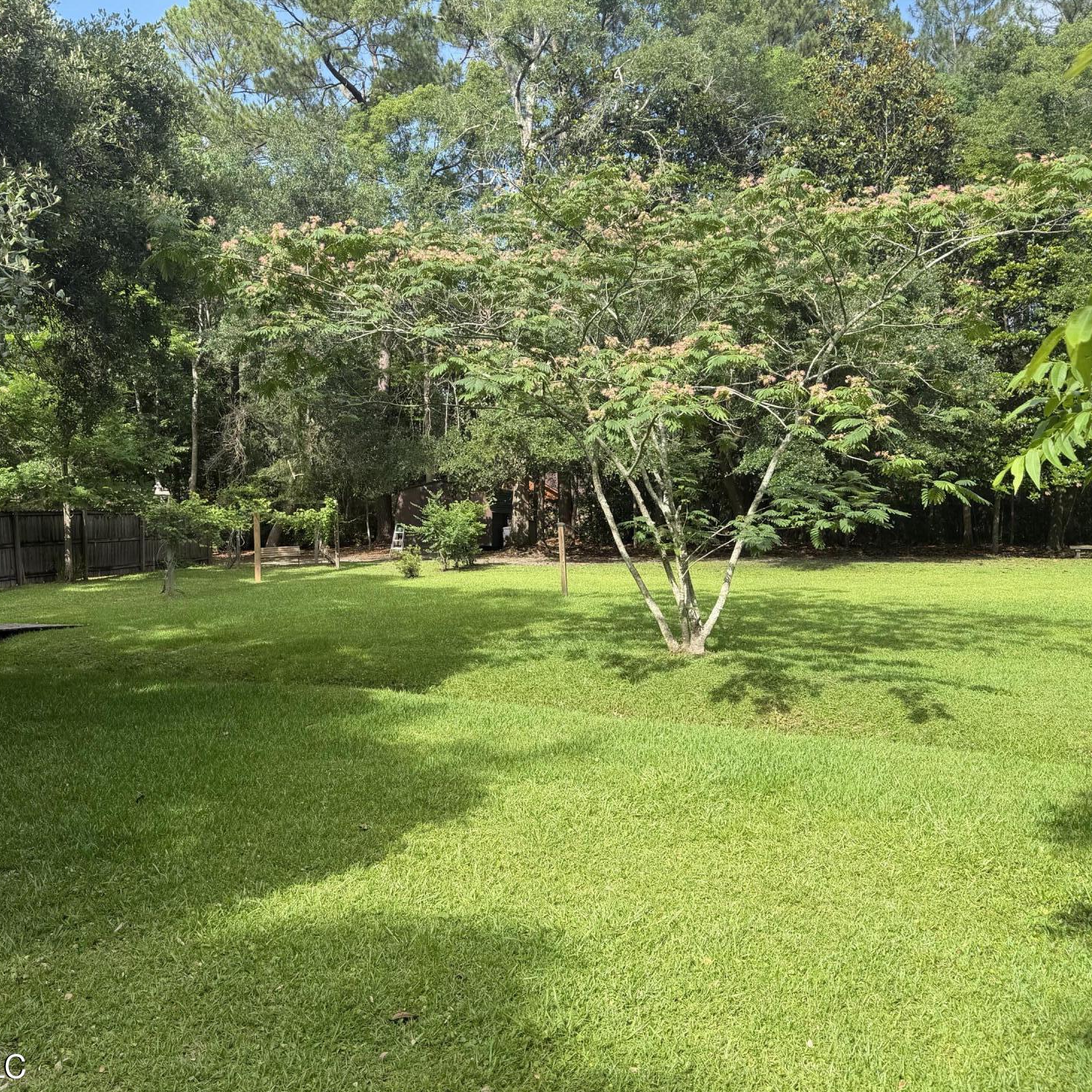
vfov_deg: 55.6
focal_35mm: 29
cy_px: 558
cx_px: 440
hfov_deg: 55.2
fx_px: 1035
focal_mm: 6.76
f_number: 1.78
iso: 80
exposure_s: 1/1437
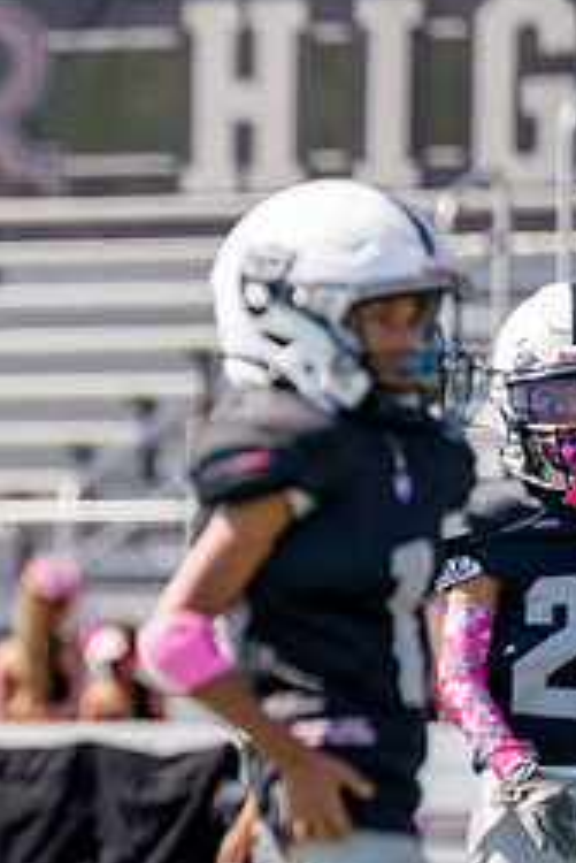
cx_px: -488
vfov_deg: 3.6
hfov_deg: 2.4
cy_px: 677
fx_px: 13876
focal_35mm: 579
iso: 200
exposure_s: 1/4000
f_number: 2.8
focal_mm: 200
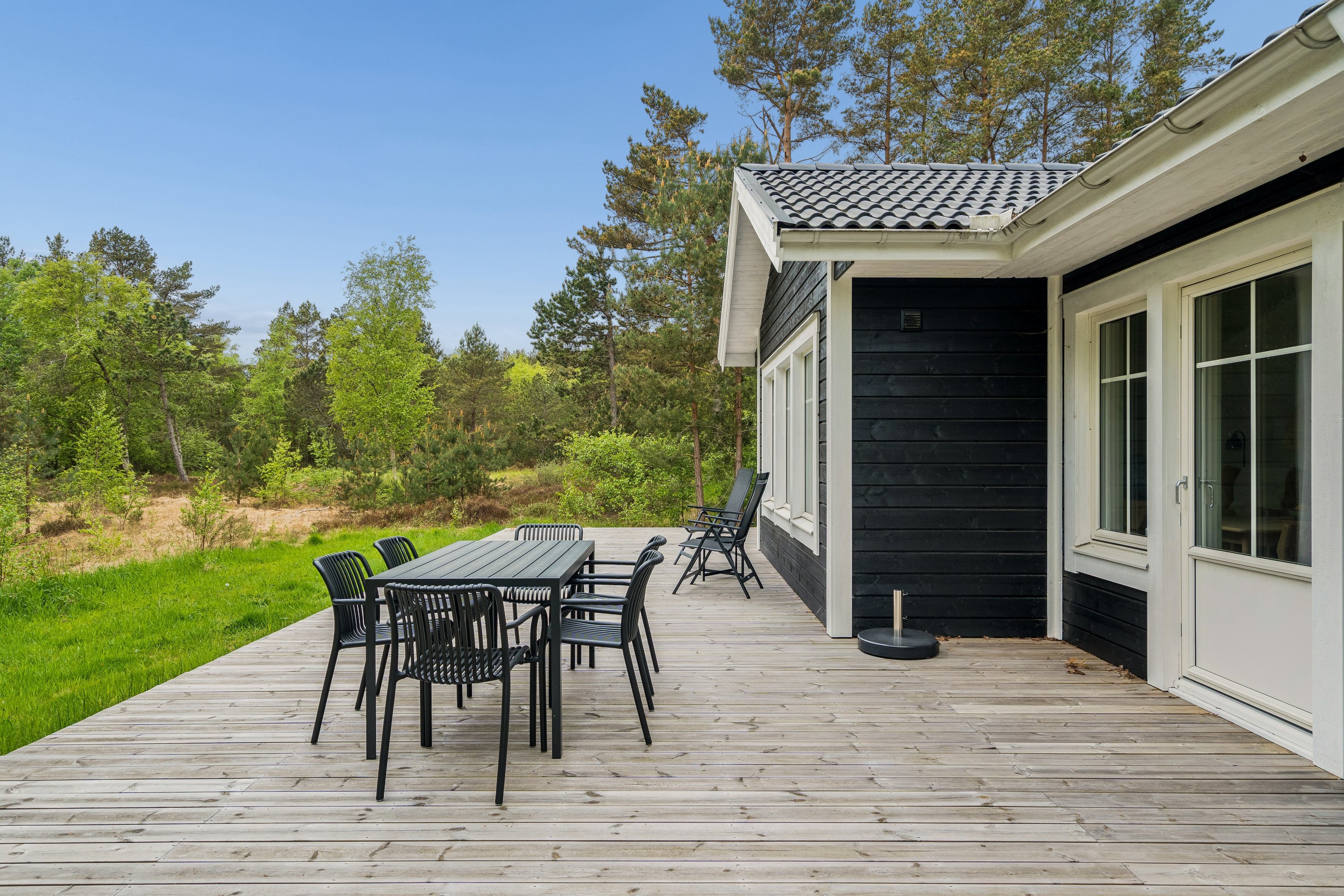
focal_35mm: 21
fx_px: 784
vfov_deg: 59.5
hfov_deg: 81.2
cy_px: 448
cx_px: 672
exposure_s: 1/160
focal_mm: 21
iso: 500
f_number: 8
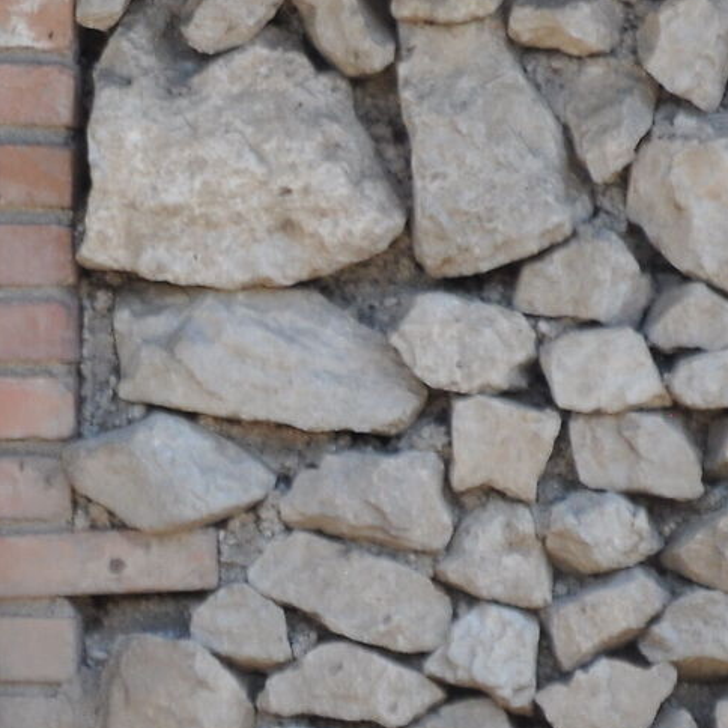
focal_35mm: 1894
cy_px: 578
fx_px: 45065
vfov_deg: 0.9
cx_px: -447
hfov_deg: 0.9
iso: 360
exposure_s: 1/500
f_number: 5.6
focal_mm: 300
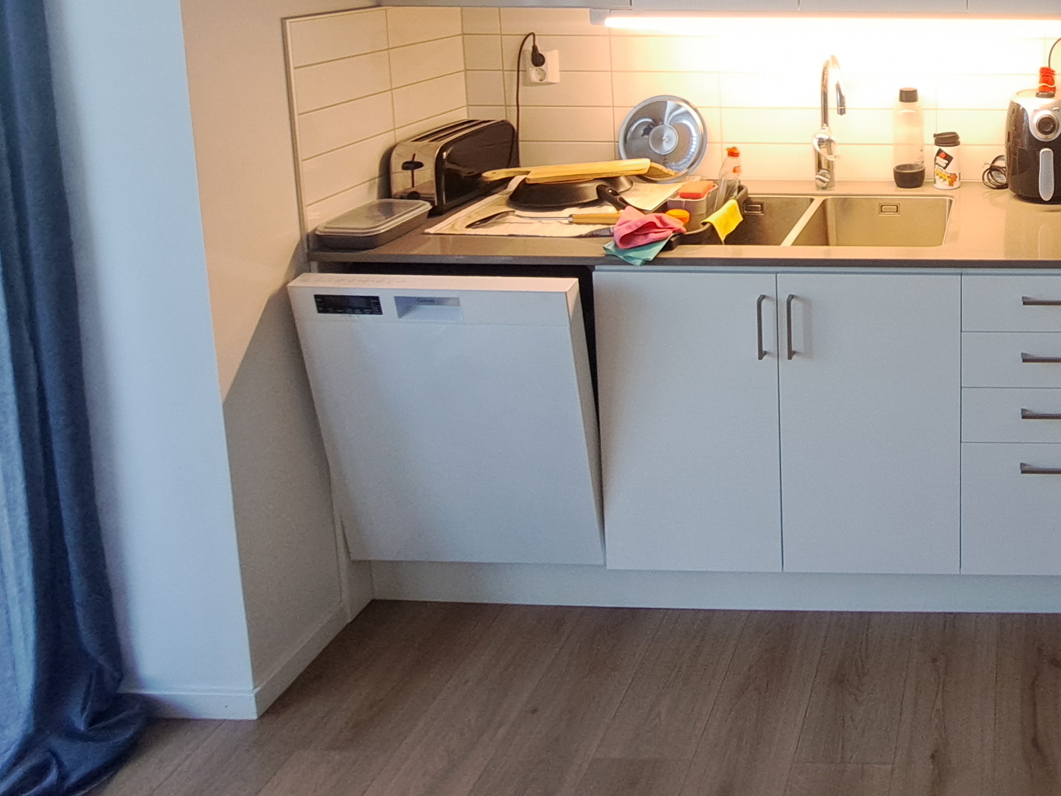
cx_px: 1038
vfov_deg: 43.6
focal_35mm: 28
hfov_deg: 52.0
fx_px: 858
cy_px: 23
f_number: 2.2
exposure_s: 1/50
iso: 100
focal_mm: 1.74
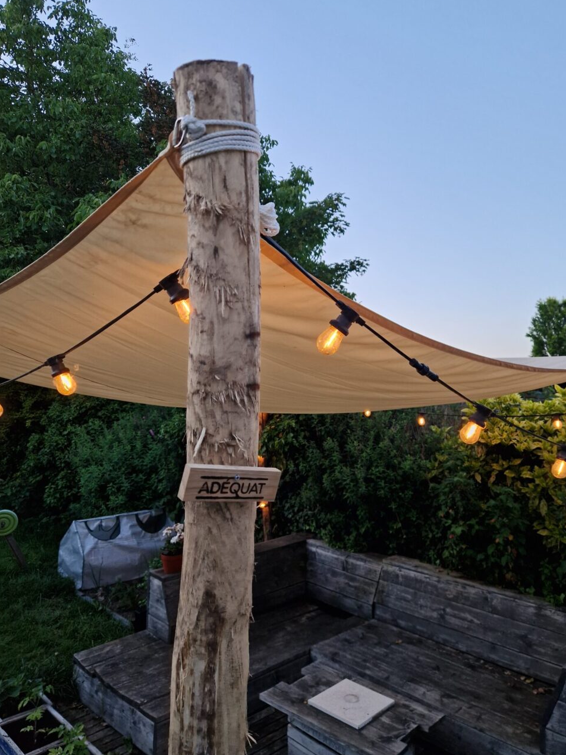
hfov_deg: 56.8
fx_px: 523
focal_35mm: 24
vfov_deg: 71.6
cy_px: 366
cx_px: 292
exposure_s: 1/100
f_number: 1.8
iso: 64
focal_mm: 5.4
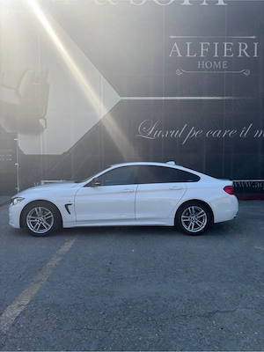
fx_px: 244
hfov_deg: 56.8
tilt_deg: -2.4
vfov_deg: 71.6
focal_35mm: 24
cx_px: 132
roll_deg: +0.4
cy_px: 176
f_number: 1.78
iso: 80
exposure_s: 1/2660
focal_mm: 6.76
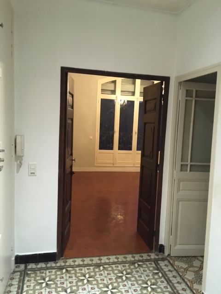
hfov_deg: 48.2
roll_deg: -2.6
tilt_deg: -6.8
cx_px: 110
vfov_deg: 61.7
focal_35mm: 29
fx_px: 247
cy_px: 147
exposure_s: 1/17
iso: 320
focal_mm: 4.15
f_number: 2.2
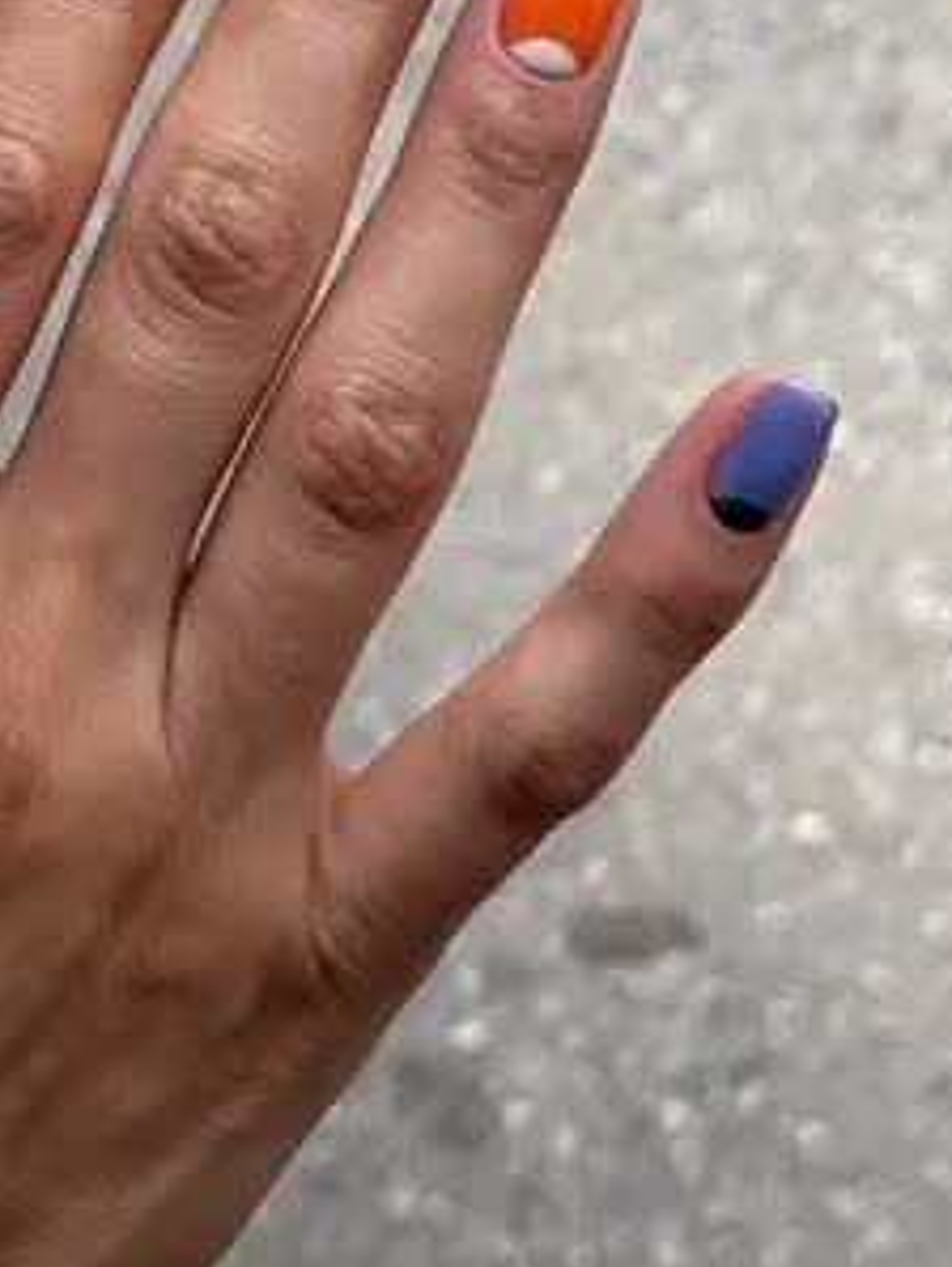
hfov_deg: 10.1
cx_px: -357
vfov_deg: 13.7
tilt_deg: -61.7
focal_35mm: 143
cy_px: 340
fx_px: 5236
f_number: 1.78
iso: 64
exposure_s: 1/457
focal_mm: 6.76
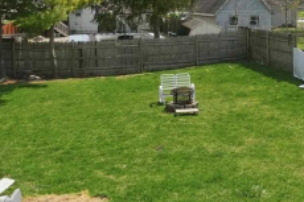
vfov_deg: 27.5
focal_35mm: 49
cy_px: 92
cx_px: 223
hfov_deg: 39.4
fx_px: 413
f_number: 10
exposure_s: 1/800
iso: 400
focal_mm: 10
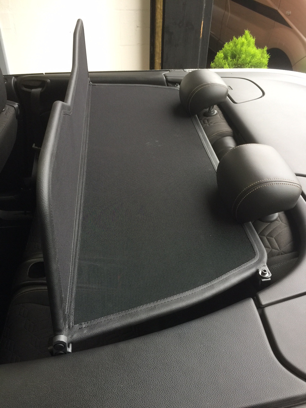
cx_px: 153
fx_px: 342
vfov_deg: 61.7
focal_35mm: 29
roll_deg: -2.1
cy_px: 204
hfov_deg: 48.2
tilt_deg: -36.9
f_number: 2.2
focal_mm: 4.15
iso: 64
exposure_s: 1/33
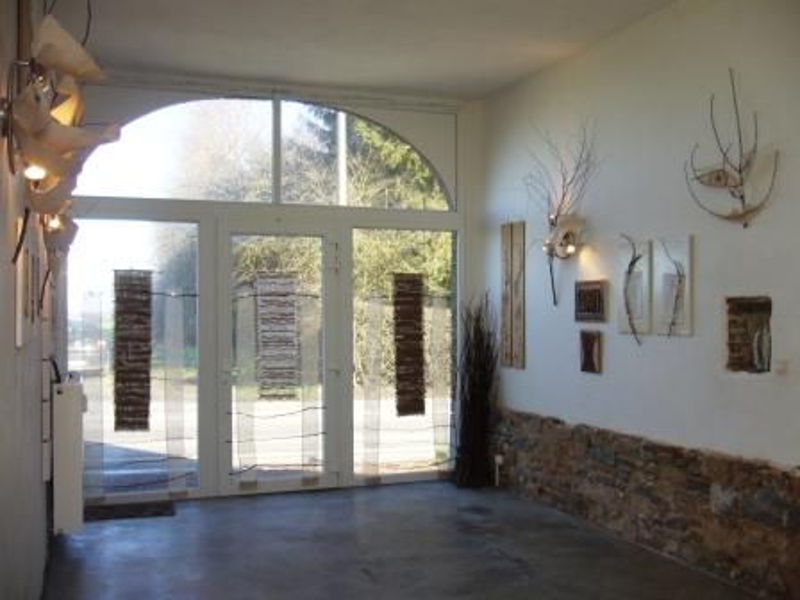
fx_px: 809
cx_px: 400
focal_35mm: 35
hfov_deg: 52.6
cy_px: 300
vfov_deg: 40.7
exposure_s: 1/125
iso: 80
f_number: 2.8
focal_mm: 5.8
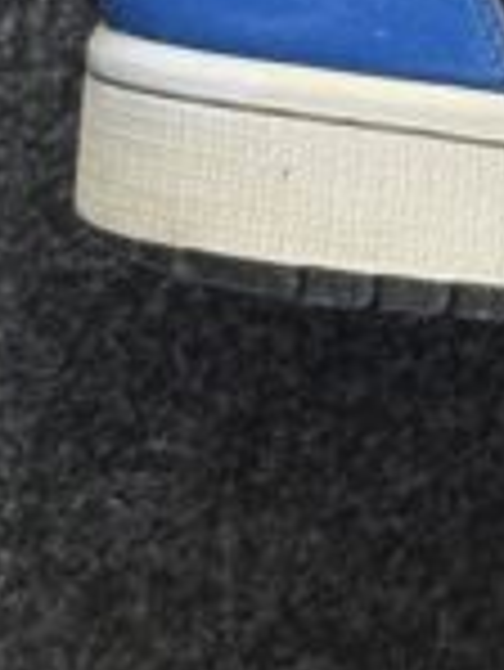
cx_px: 1156
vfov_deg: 7.3
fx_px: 4982
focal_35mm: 257
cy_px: -758
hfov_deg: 5.6
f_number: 1.78
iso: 250
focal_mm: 6.86
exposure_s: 1/50
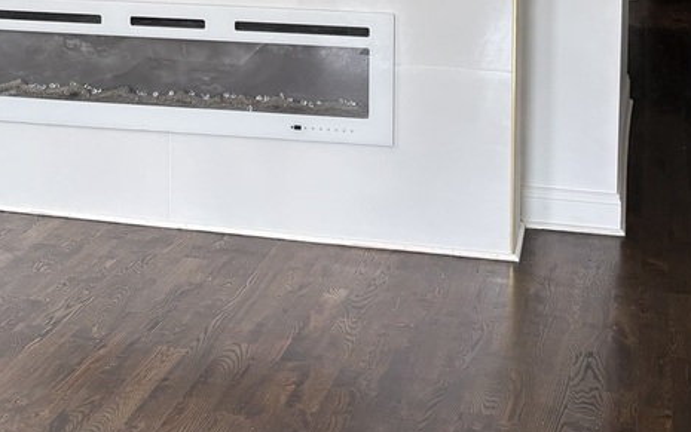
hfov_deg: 31.9
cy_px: -101
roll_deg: -0.5
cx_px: 409
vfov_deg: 19.1
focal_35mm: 64
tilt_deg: -6.9
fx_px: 1206
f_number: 1.6
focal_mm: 5.96
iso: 100
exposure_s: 1/120
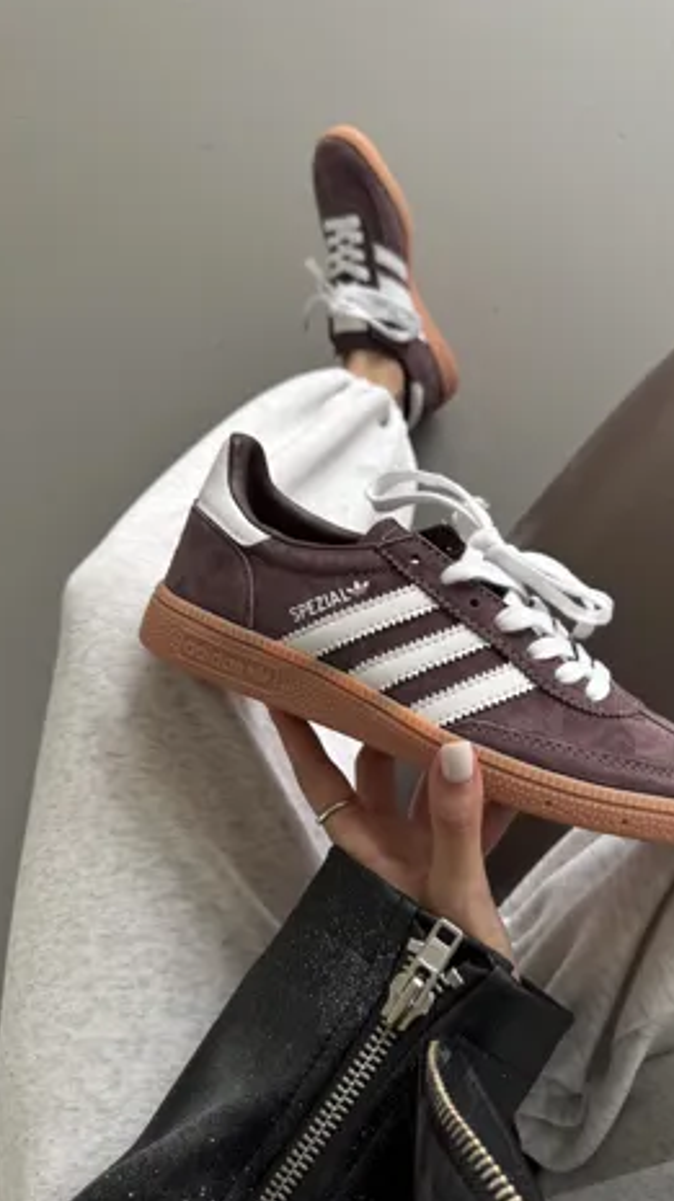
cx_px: 418
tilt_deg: -81.4
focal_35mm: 27
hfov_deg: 42.5
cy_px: 607
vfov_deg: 69.9
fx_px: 859
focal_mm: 6.76
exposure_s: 1/121
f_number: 1.78
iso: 80
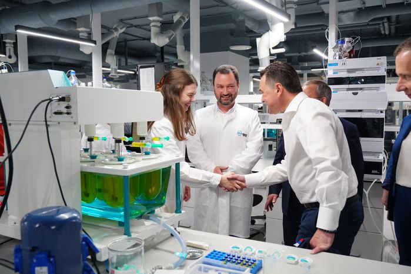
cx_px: 206
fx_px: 354
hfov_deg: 60.3
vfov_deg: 42.3
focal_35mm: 31
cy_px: 137
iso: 4000
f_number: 4.5
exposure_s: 1/640
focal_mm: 31
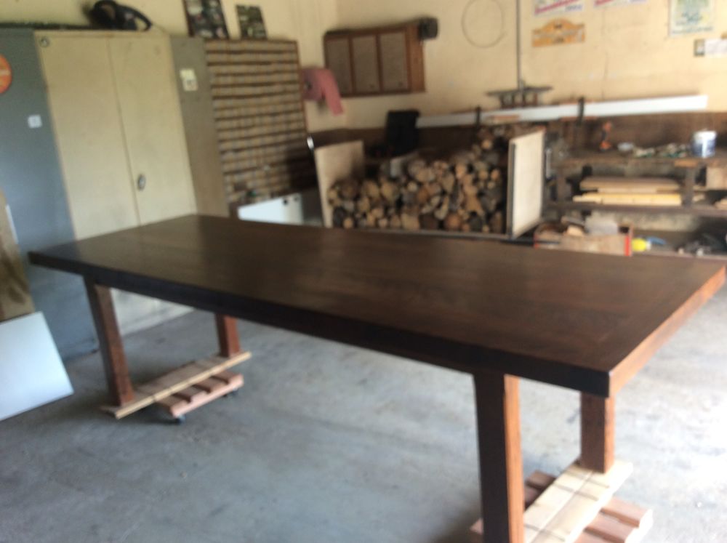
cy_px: 272
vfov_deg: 44.1
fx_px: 671
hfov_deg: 56.9
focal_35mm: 32
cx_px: 364
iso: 40
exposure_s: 1/33
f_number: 2.4
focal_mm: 3.3
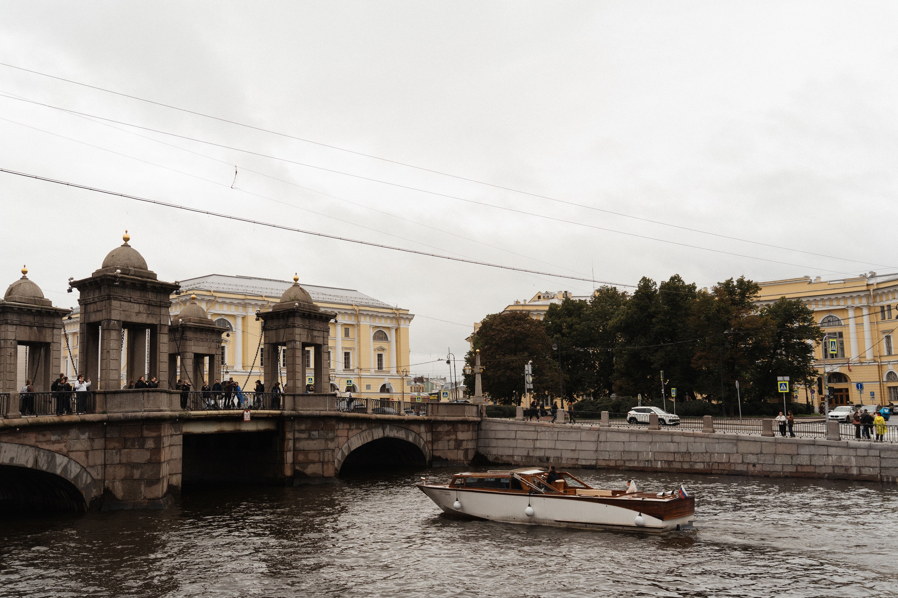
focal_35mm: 35
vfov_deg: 37.6
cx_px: 449
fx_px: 879
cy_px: 299
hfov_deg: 54.1
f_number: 3.5
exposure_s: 1/500
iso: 200
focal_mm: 35
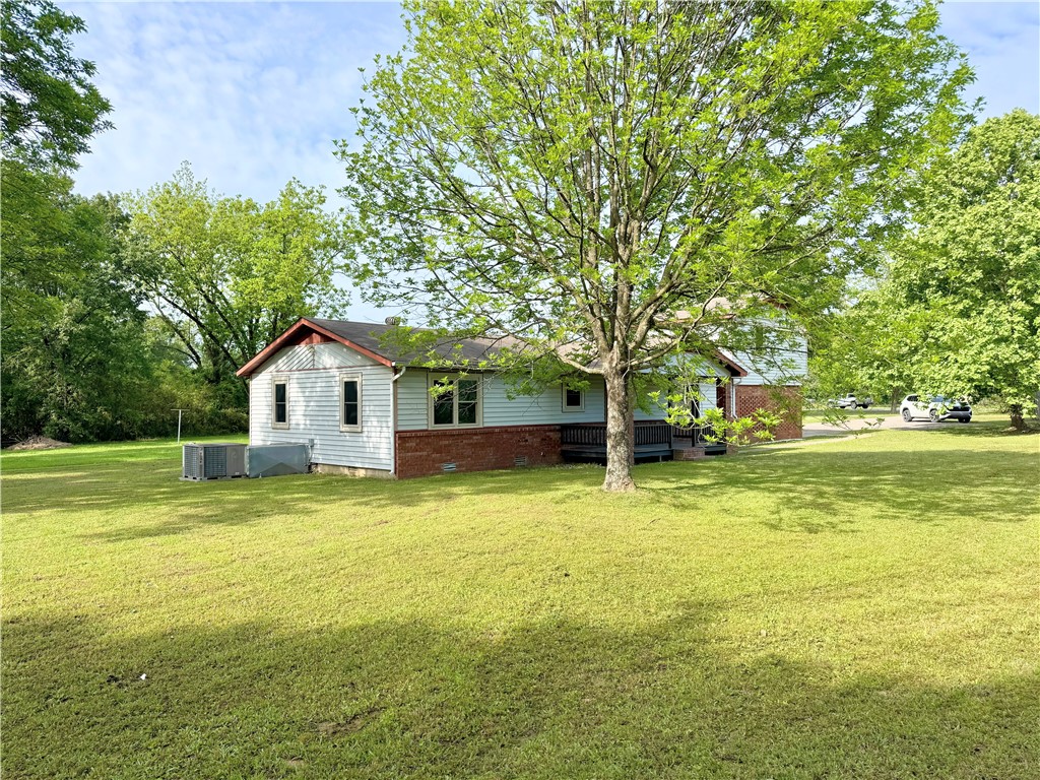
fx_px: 721
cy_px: 390
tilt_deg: +0.8
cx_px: 520
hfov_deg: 71.6
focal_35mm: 24
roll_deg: +0.5
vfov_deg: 56.8
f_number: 1.78
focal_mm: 6.76
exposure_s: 1/2331
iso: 80
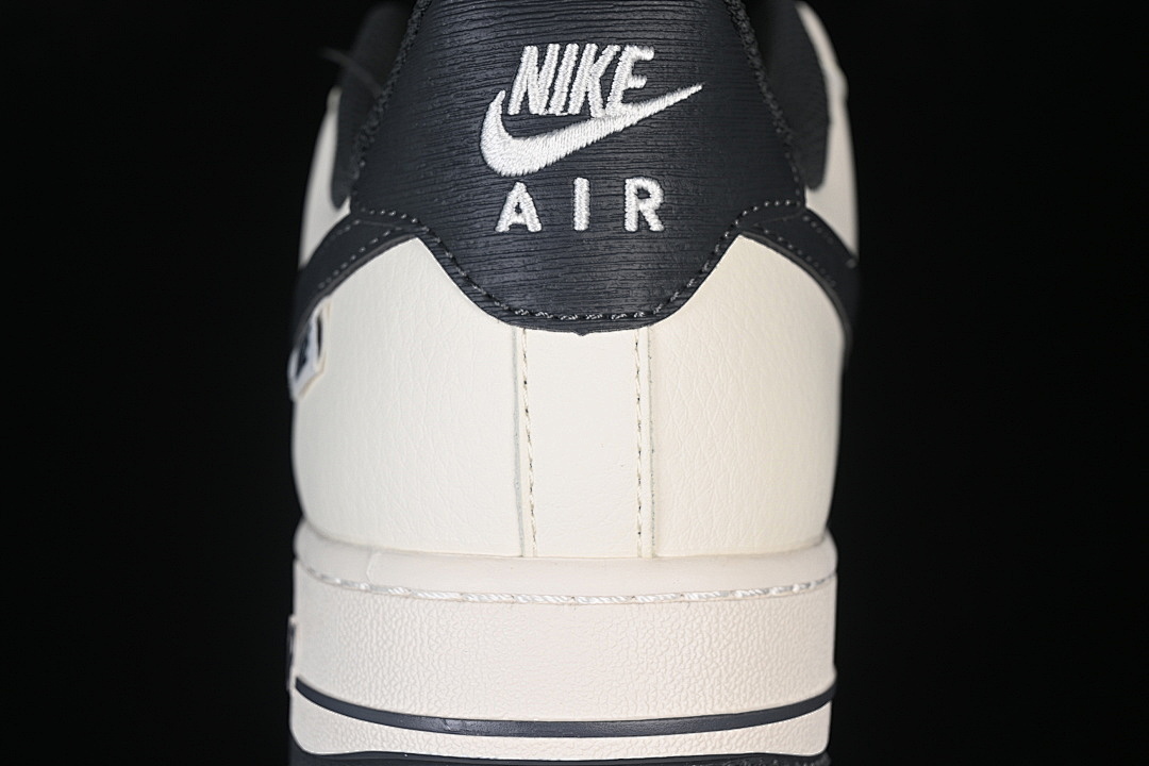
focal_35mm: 75
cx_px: 574
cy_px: 383
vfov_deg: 18.2
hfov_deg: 27.0
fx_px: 2394
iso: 160
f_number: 7.1
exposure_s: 1/80
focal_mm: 50
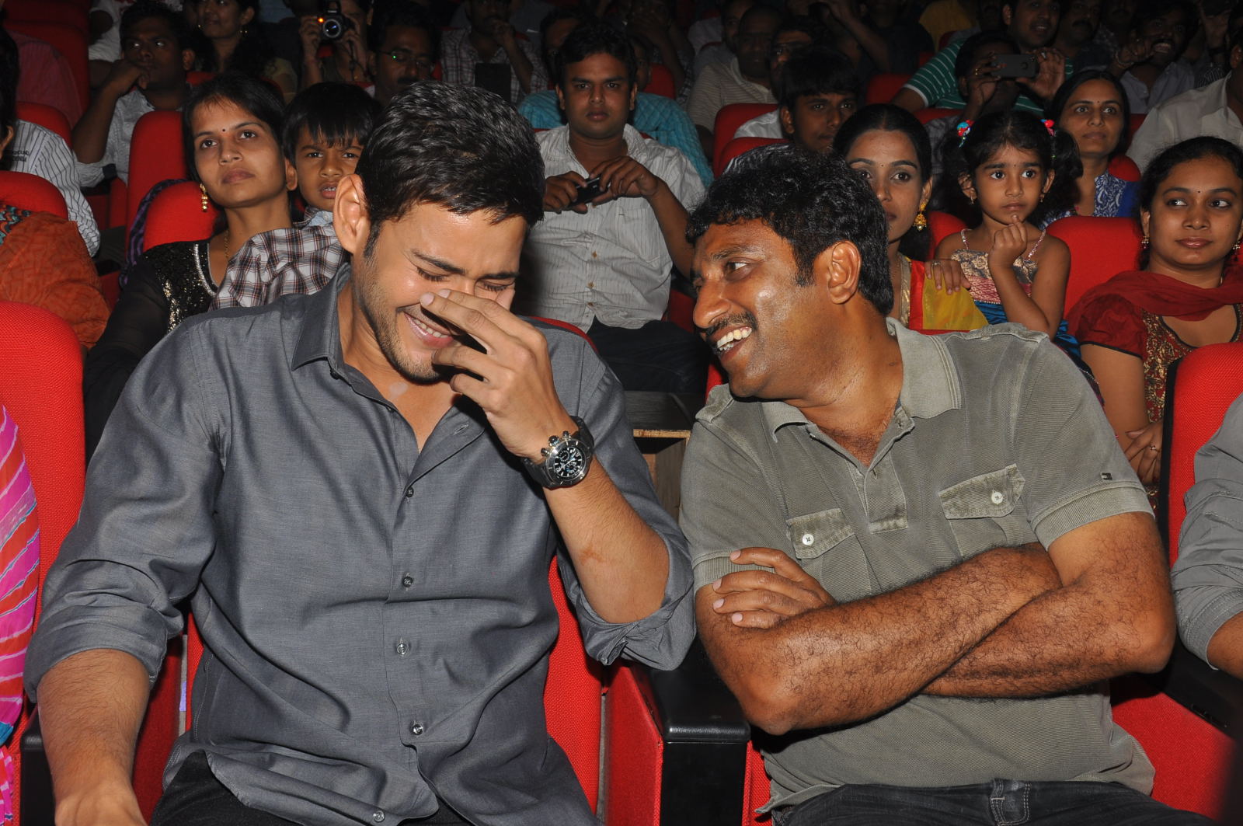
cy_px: 413
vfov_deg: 29.8
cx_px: 622
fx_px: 1552
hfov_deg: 43.6
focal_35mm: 45
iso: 200
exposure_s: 1/200
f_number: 11
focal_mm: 30
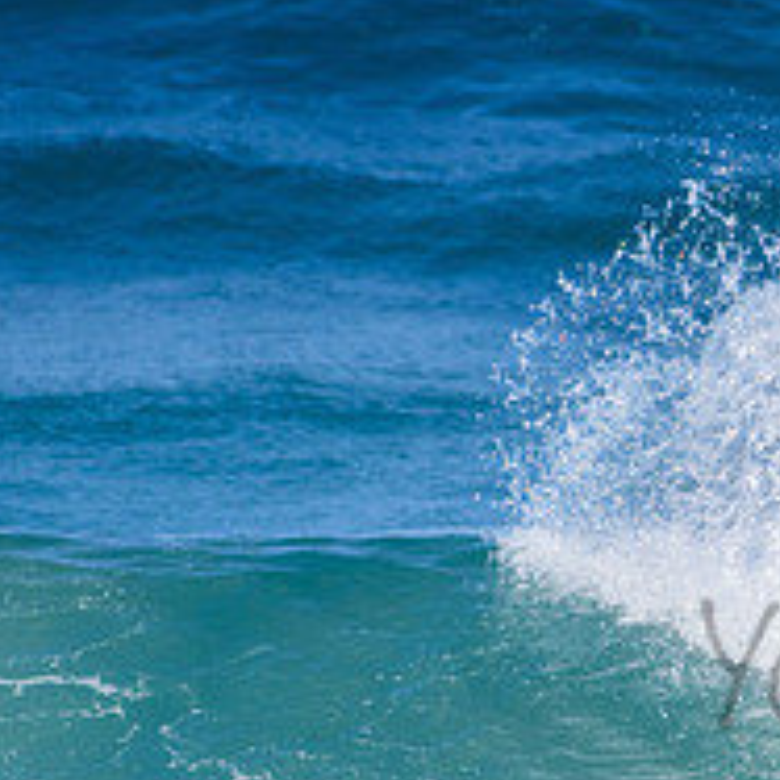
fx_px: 50476
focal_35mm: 1980
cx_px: 1130
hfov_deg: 0.9
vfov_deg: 0.9
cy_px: 628
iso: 280
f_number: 5.6
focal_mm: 500
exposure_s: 1/2000
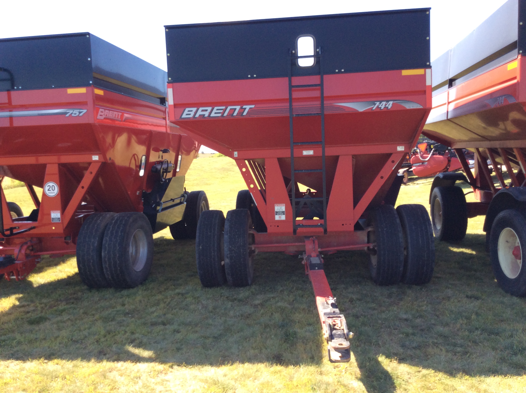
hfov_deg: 56.9
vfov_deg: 44.1
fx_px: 486
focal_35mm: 32
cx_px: 263
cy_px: 196
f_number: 2.4
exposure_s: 1/319
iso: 32
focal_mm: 3.3
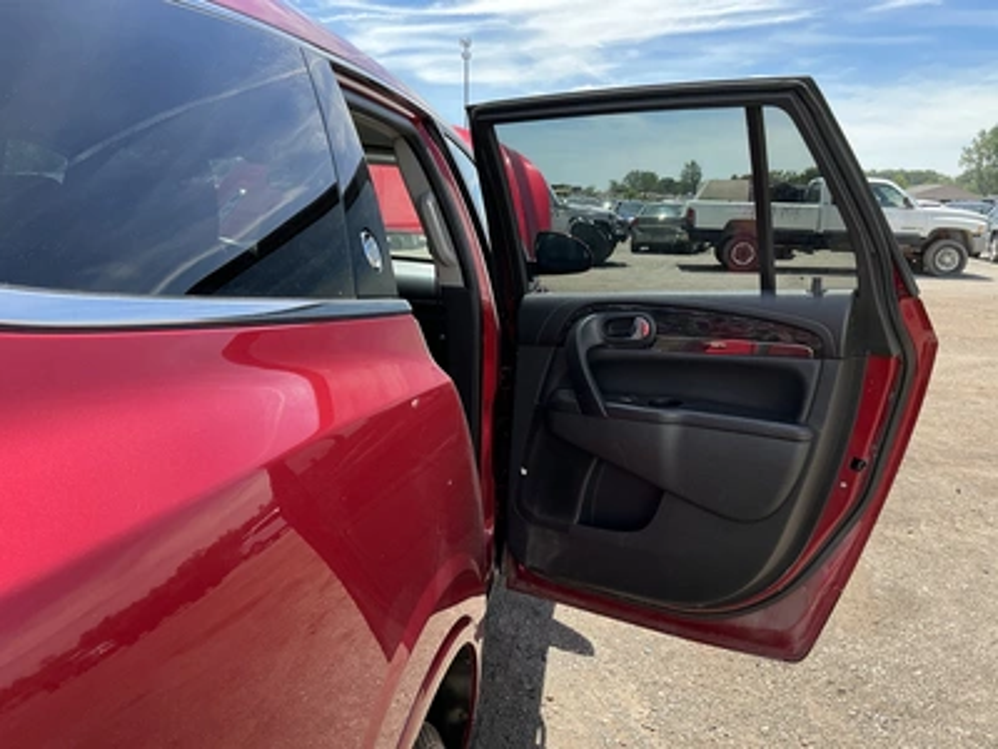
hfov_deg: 63.4
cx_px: 499
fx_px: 807
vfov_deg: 49.7
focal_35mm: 28
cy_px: 374
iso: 25
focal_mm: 3
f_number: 1.8
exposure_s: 1/495
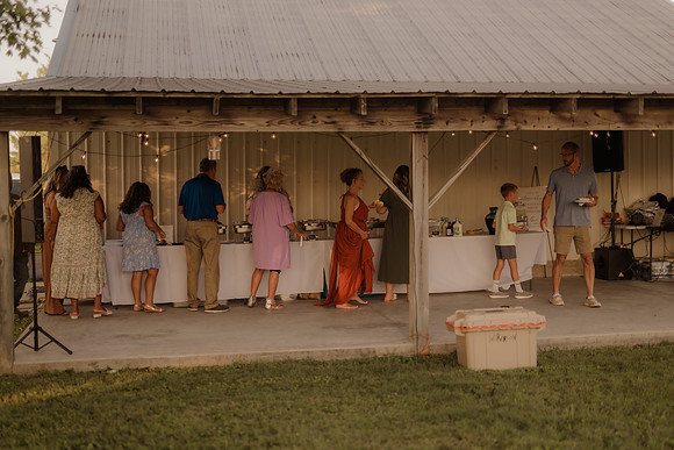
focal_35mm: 52
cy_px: 225
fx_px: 967
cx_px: 337
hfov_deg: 38.4
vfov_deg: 26.2
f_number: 2.8
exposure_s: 1/500
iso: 200
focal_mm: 50
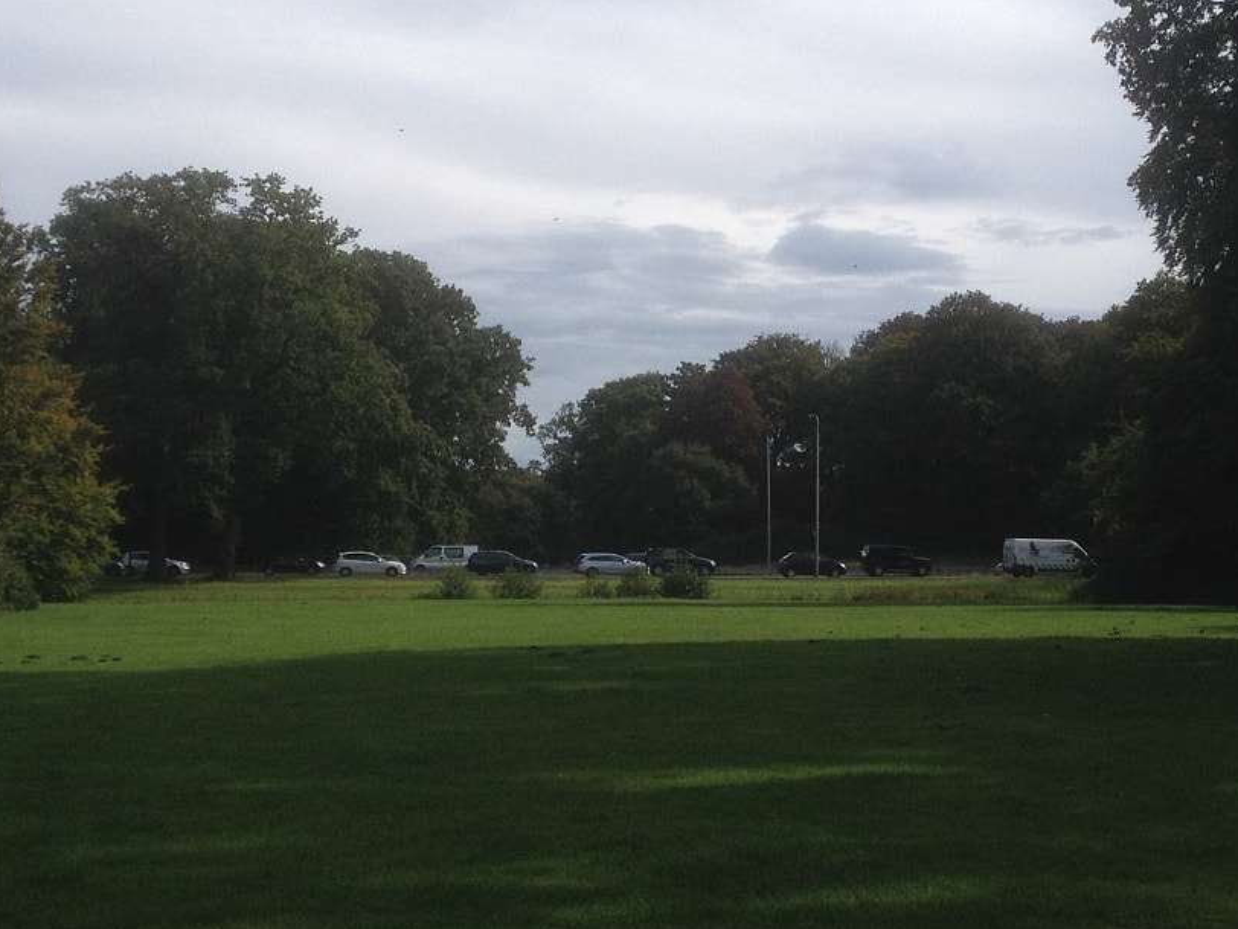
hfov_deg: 28.1
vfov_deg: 21.3
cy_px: 423
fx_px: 2468
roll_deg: +0.2
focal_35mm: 69
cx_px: 723
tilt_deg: +3.1
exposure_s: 1/2045
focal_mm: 4.28
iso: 50
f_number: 2.4
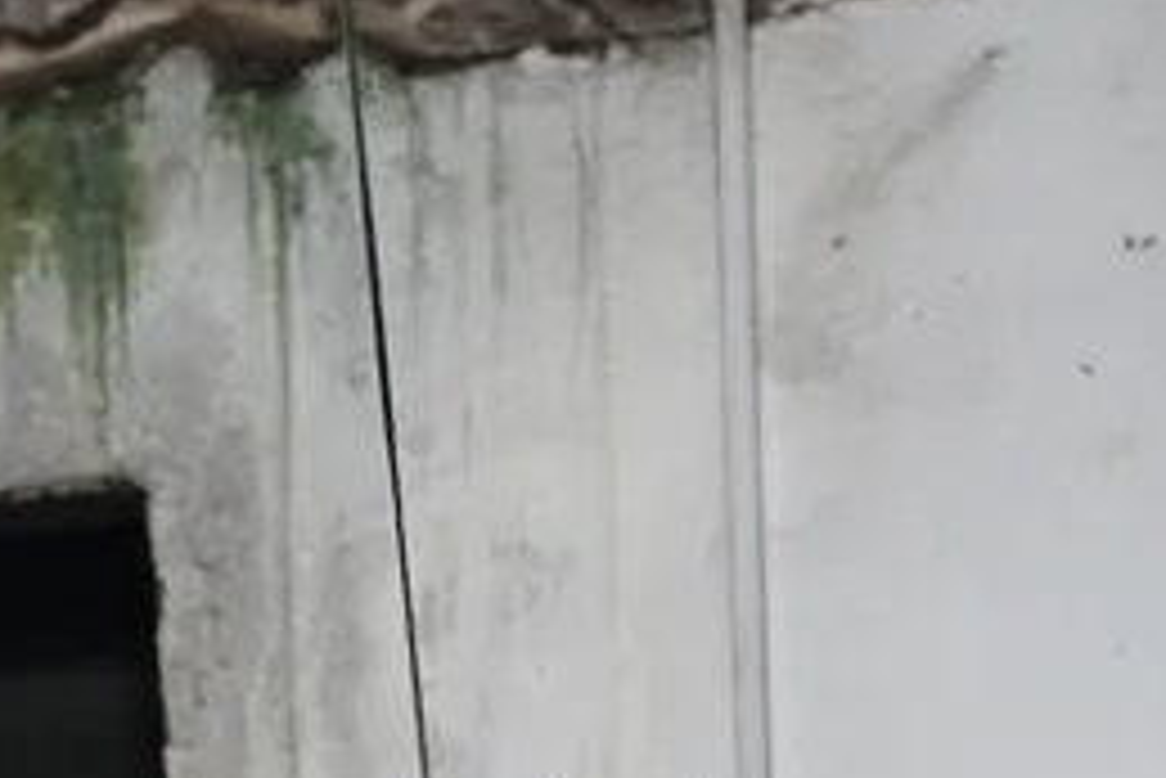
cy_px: 1709
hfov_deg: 12.2
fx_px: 5250
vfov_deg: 8.0
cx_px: -513
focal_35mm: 162
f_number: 4
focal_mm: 35
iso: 1600
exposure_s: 1/200
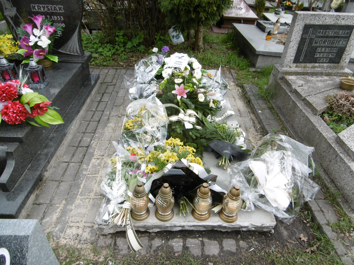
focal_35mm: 24
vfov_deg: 56.8
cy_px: 132
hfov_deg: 71.6
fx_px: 245
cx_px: 177
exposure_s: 1/250
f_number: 3.1
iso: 100
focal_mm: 4.3
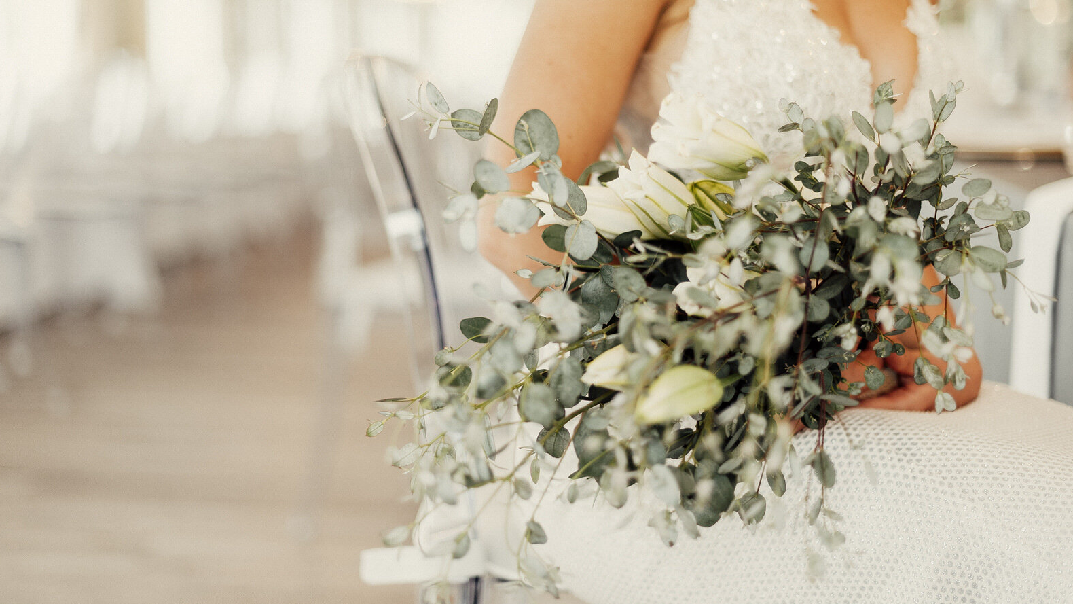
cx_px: 539
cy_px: 259
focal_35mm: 53
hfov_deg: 39.2
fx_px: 1508
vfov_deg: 22.6
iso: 400
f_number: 1.4
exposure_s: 1/250
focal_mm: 50
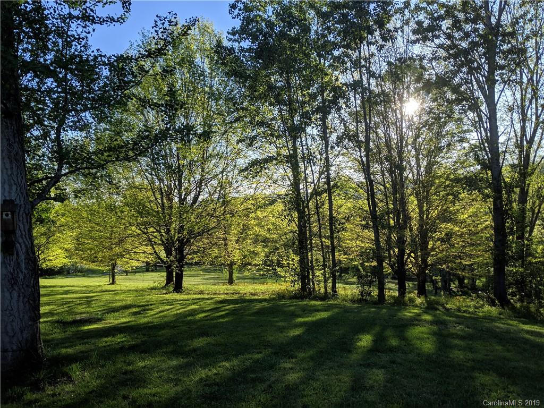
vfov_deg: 51.4
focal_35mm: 27
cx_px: 272
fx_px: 424
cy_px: 204
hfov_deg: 65.3
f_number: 1.8
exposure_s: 1/2347
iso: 57
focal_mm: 4.44
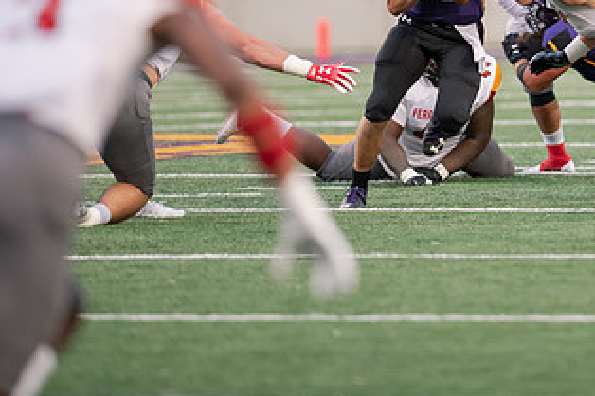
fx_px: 9168
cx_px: 512
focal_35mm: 555
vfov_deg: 2.5
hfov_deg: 3.7
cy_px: 41
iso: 2500
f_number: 2.8
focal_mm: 300
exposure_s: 1/800
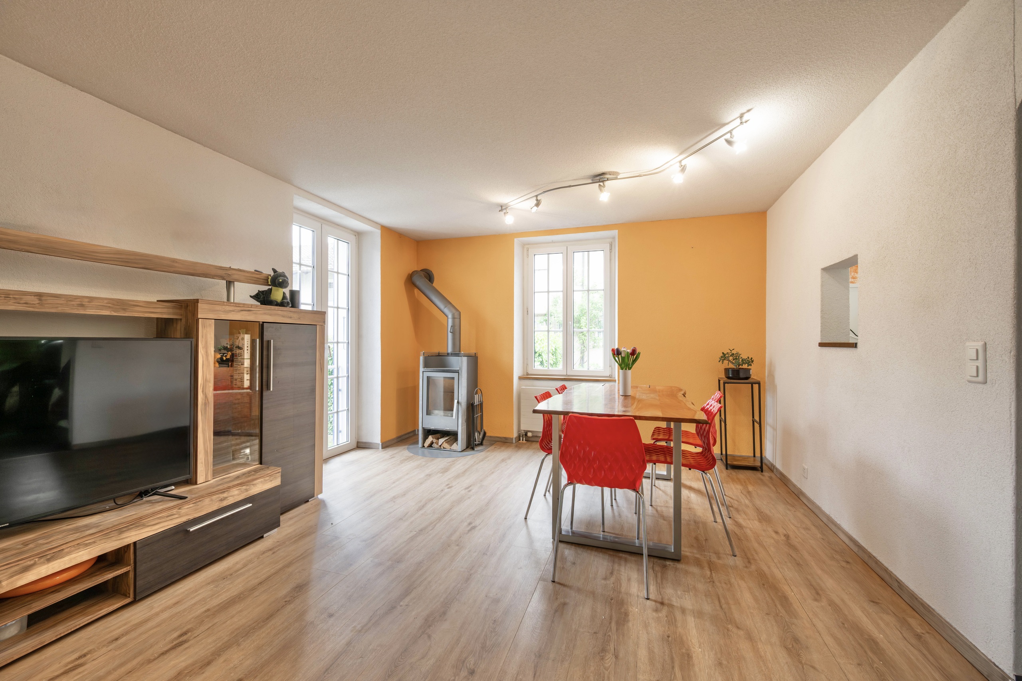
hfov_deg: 104.3
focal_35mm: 14
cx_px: 511
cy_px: 340
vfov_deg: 81.2
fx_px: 397
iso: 250
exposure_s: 1/6
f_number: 9
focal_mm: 14
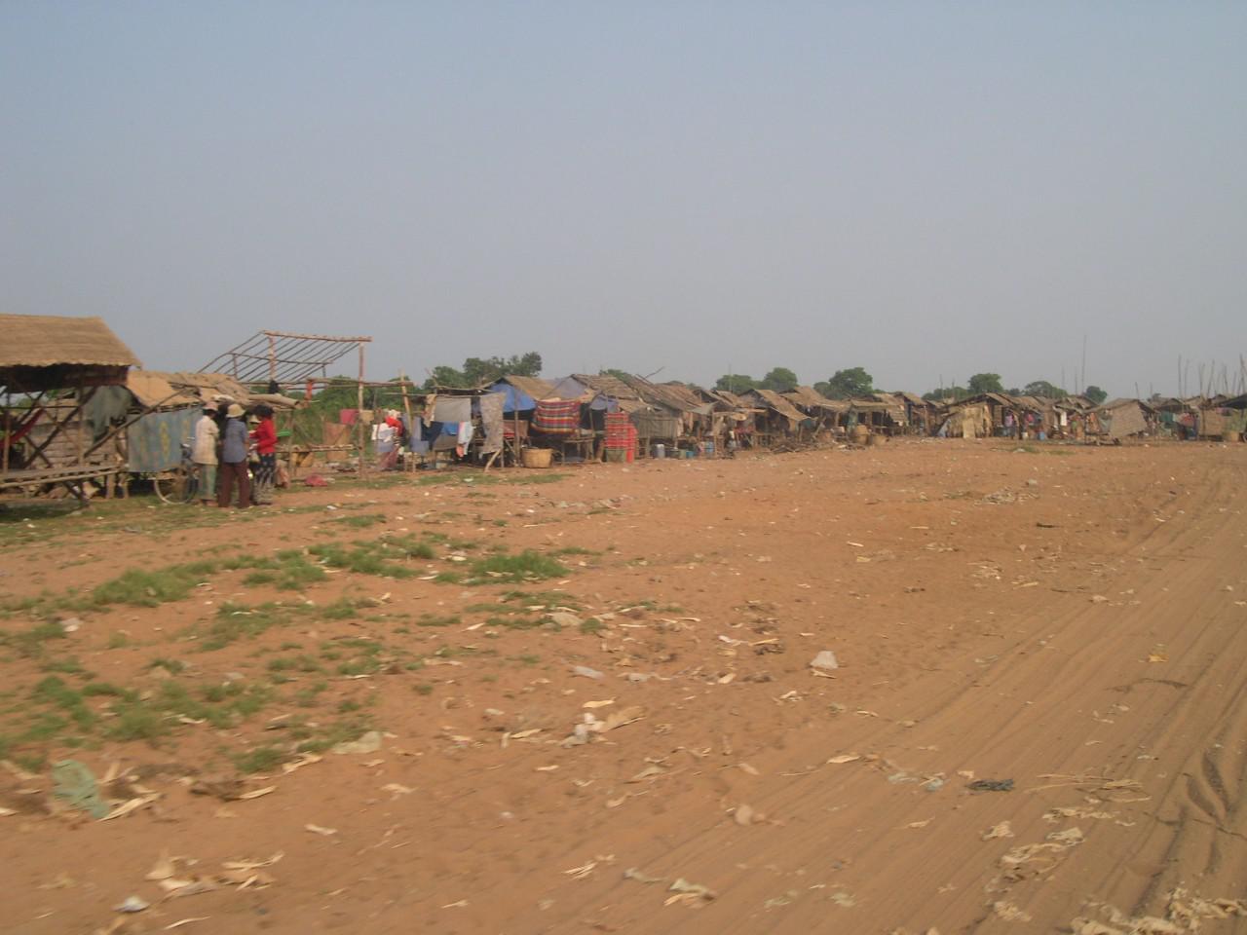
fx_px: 1369
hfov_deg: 49.0
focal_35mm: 38
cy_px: 468
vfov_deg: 37.7
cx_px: 624
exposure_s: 1/182
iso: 100
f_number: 7.6
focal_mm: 8
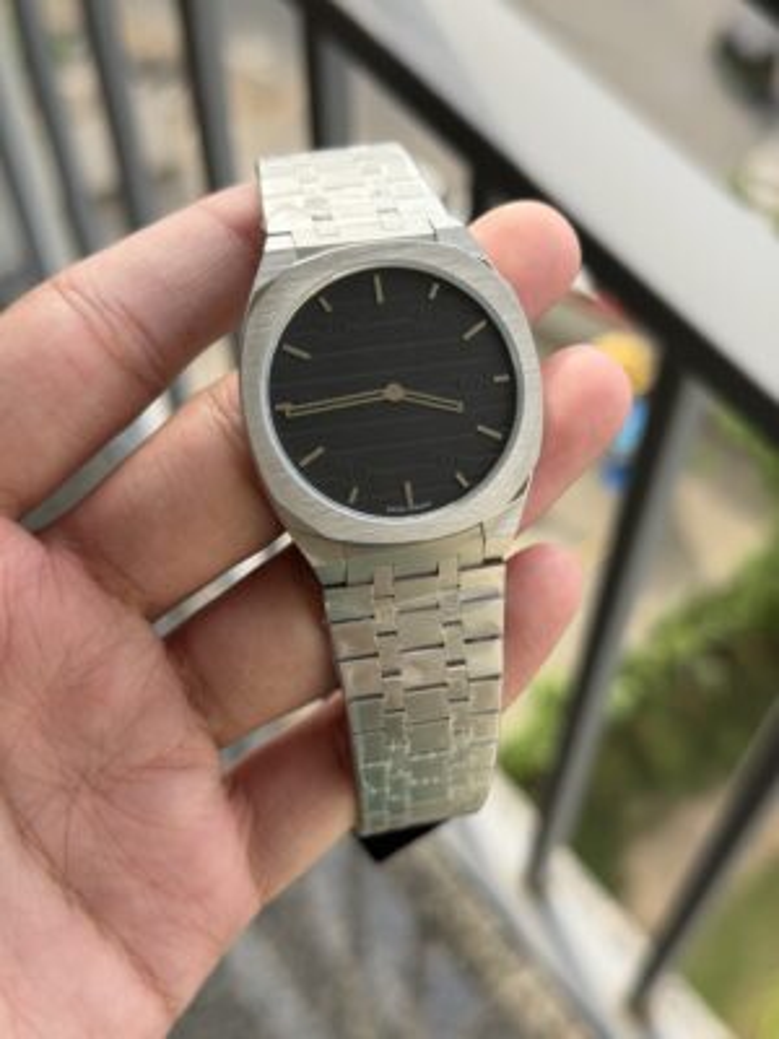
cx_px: 390
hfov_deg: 30.3
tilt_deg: -59.5
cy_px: 520
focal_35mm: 48
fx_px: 1440
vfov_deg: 39.7
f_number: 1.78
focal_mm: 6.76
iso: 80
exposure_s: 1/1330
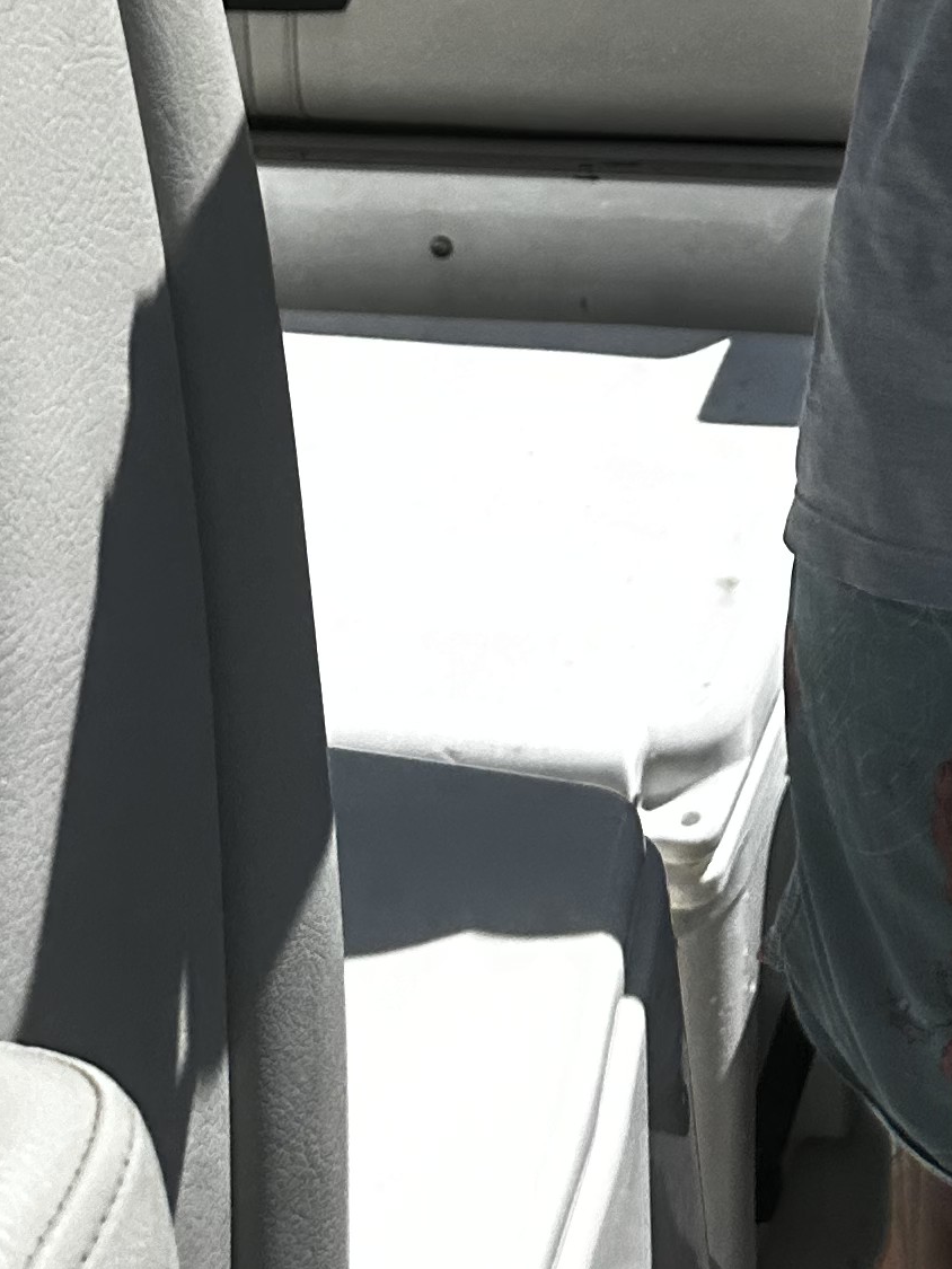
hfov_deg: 16.3
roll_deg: -0.4
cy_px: -686
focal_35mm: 86
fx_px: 3153
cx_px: 1206
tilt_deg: -11.1
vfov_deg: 19.5
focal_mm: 6.86
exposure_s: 1/7576
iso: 80
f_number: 1.78
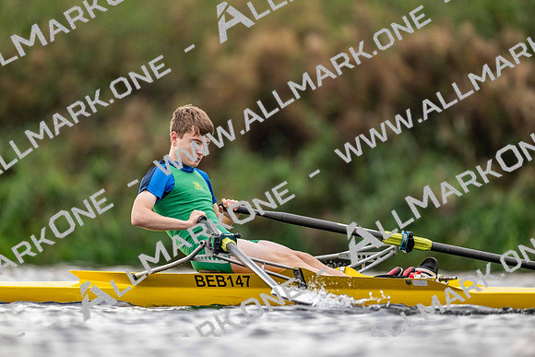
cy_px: 178
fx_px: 8918
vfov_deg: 2.3
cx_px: 268
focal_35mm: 600
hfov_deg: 3.4
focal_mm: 600
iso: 3200
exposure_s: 1/2500
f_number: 4
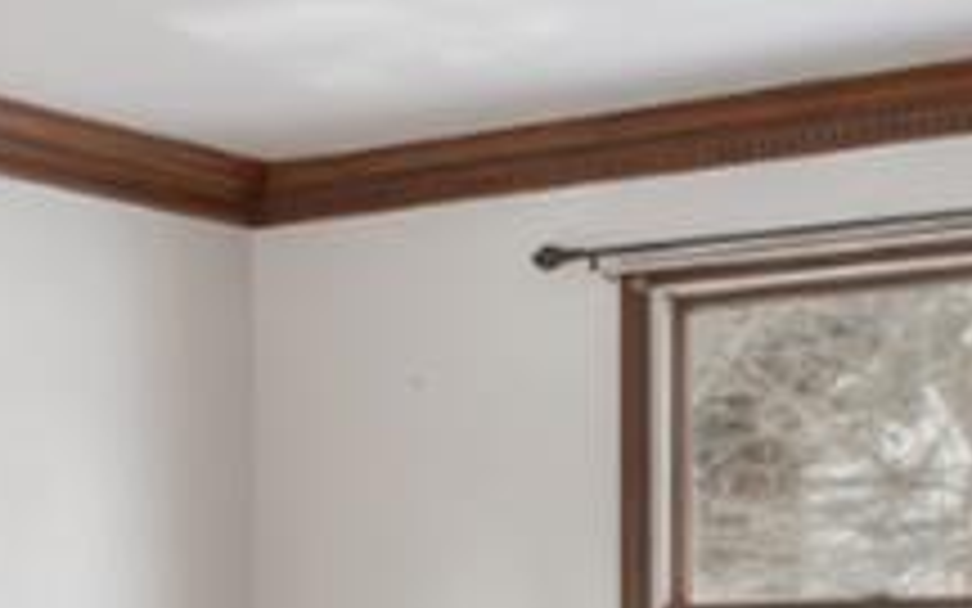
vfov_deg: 12.1
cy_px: 734
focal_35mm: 106
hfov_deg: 15.6
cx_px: -972
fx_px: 2808
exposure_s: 1/6
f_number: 9
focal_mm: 15
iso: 200
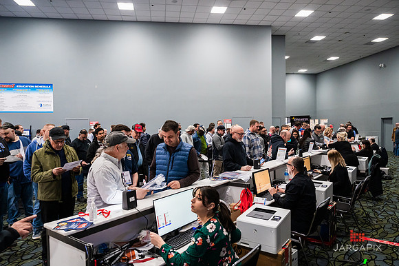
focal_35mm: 25
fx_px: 276
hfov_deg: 71.7
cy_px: 133
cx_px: 200
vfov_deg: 51.4
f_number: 3.2
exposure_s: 1/200
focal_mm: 24
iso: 3200
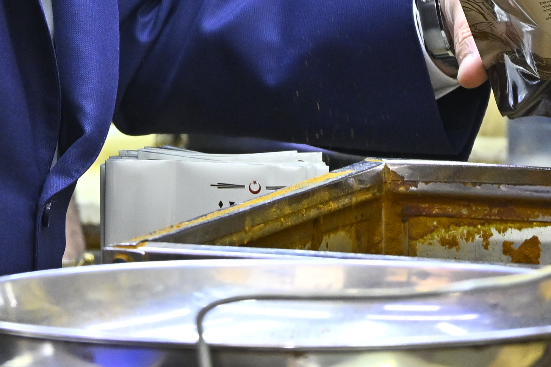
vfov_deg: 4.8
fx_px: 4301
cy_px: -303
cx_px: 0
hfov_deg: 7.3
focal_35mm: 281
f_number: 6
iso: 1000
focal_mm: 66
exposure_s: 1/200
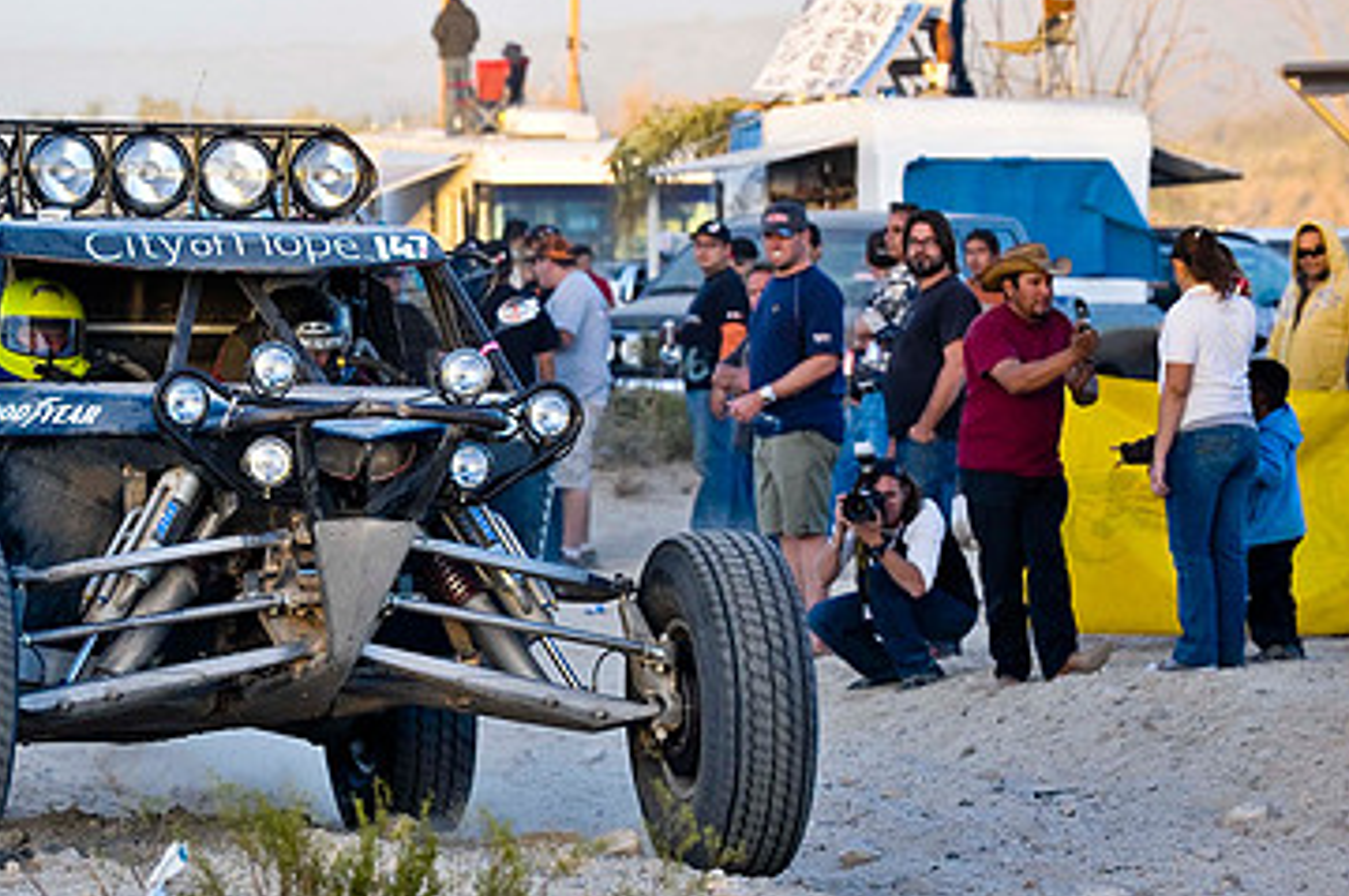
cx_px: 274
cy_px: 517
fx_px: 9056
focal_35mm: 242
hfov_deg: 8.5
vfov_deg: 5.7
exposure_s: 1/500
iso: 1000
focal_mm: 150
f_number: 5.6
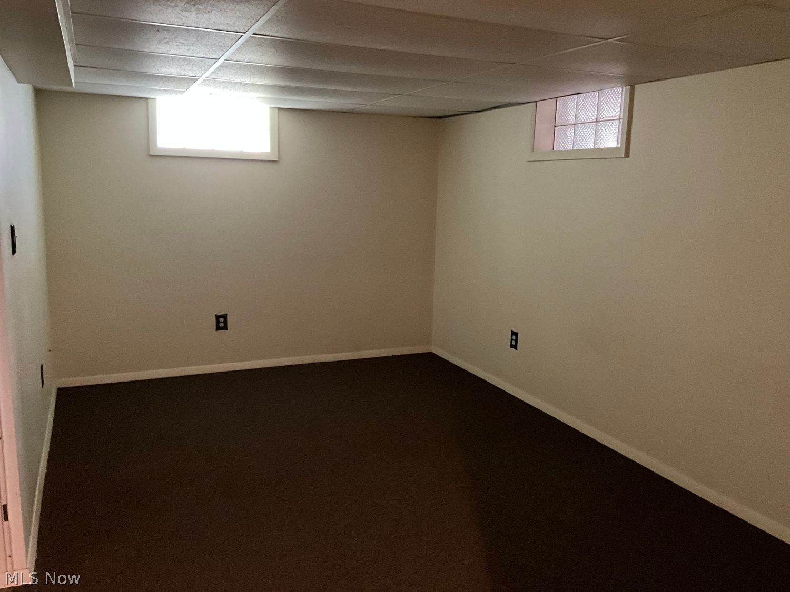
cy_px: 296
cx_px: 395
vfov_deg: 48.2
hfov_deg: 61.7
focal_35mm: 29
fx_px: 662
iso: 640
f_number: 1.8
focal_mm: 3
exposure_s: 1/28
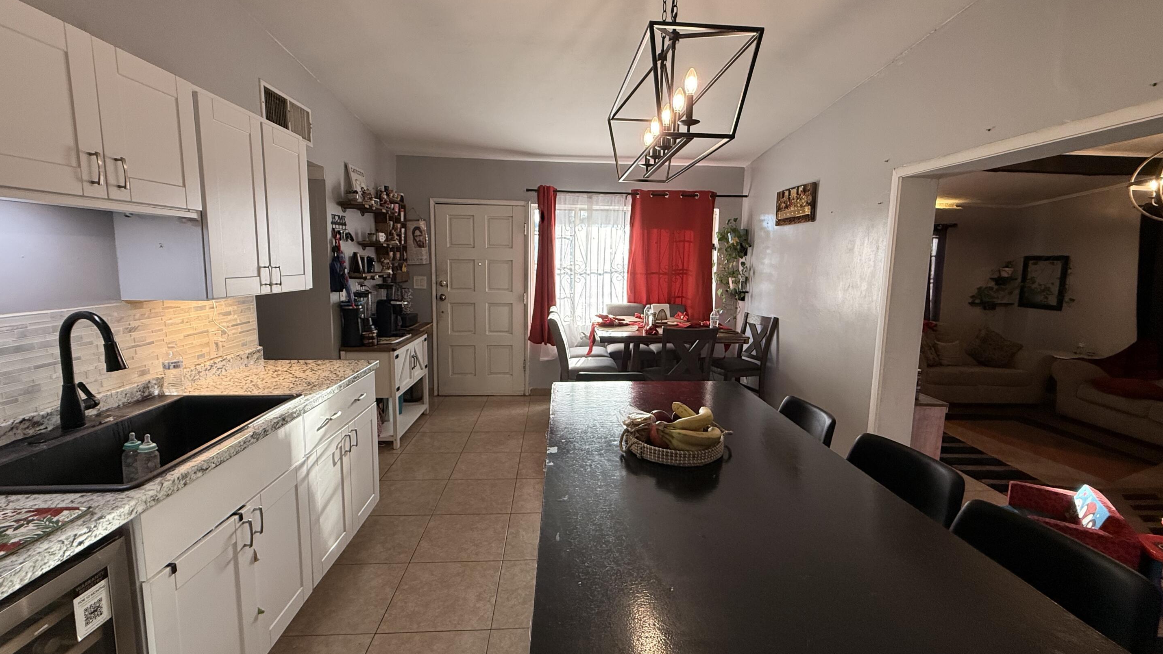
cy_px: 324
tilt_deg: -6.8
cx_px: 596
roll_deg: -1.4
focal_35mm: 16
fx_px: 493
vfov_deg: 67.1
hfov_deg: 99.3
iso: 200
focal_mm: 2.2
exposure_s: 1/120
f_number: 2.2
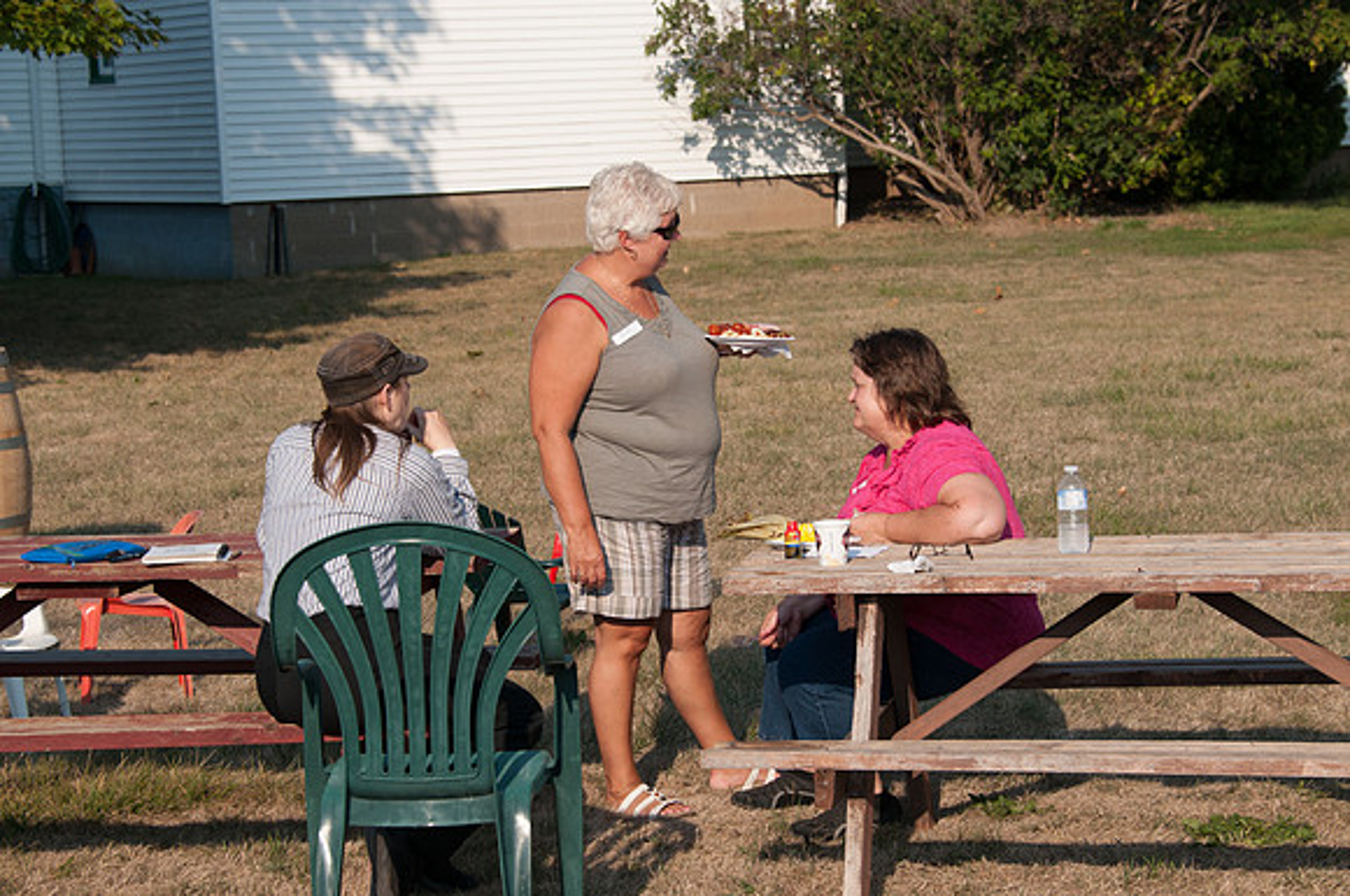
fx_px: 3820
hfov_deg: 20.0
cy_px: 448
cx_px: 675
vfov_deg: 13.4
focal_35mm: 102
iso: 200
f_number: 6.3
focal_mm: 68
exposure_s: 1/1000
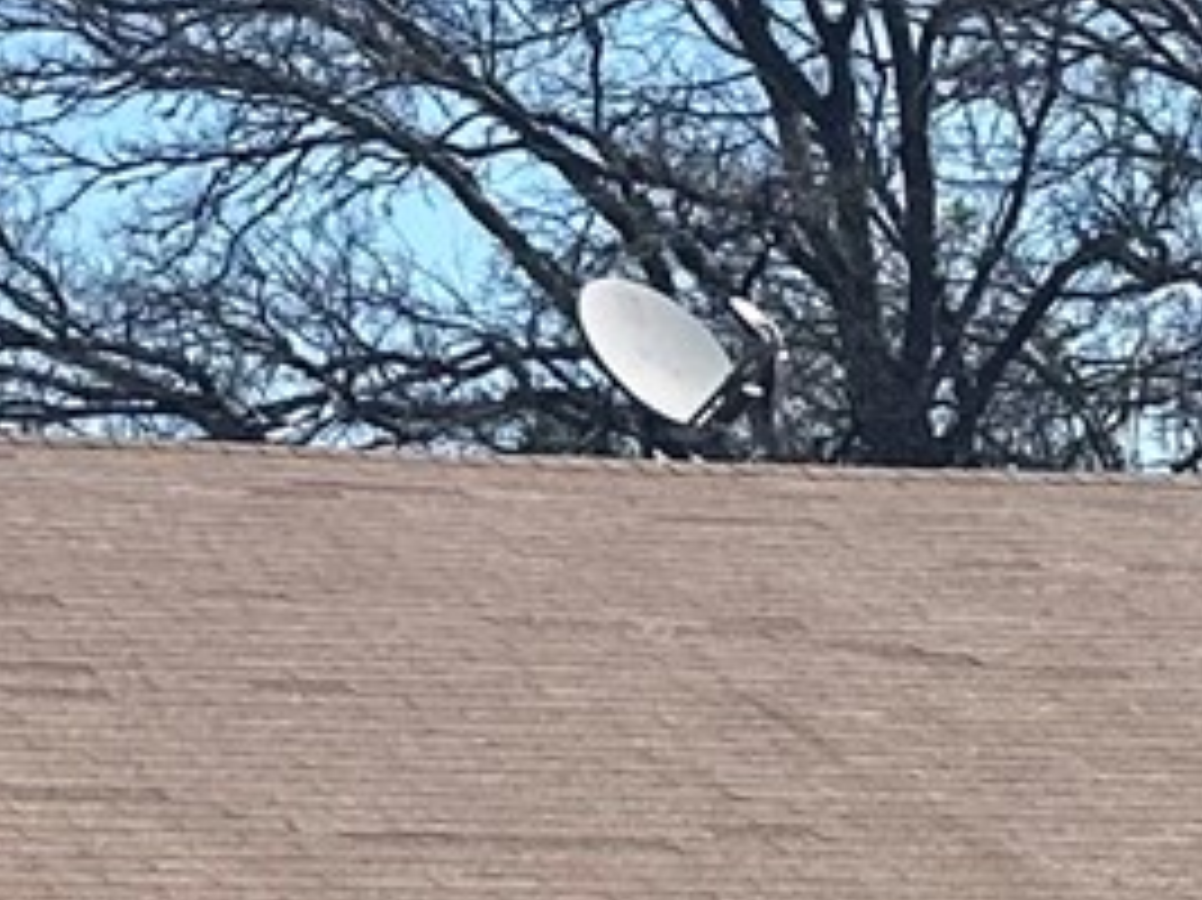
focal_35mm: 184
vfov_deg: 7.9
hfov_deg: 10.6
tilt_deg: +1.6
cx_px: -221
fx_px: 6386
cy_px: 1287
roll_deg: +0.4
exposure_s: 1/3717
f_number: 1.78
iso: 80
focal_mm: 6.86
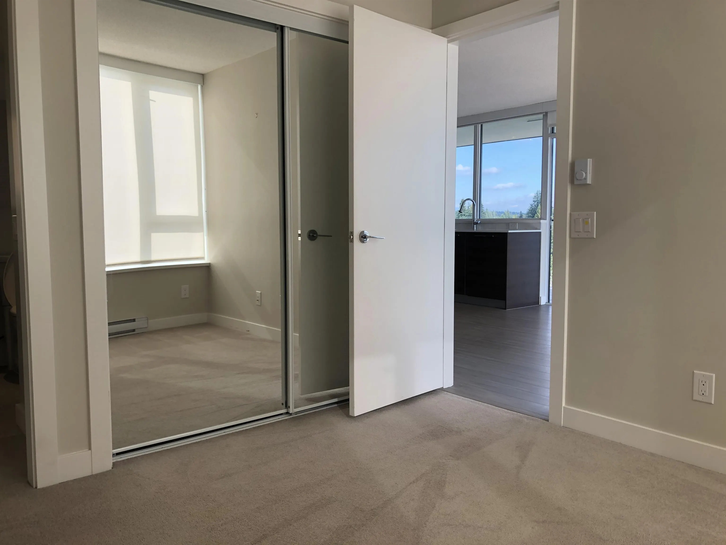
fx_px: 587
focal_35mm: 28
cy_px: 272
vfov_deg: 49.7
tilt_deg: -4.6
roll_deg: +0.1
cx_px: 363
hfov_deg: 63.4
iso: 20
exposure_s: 1/363
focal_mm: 3.99
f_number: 1.8
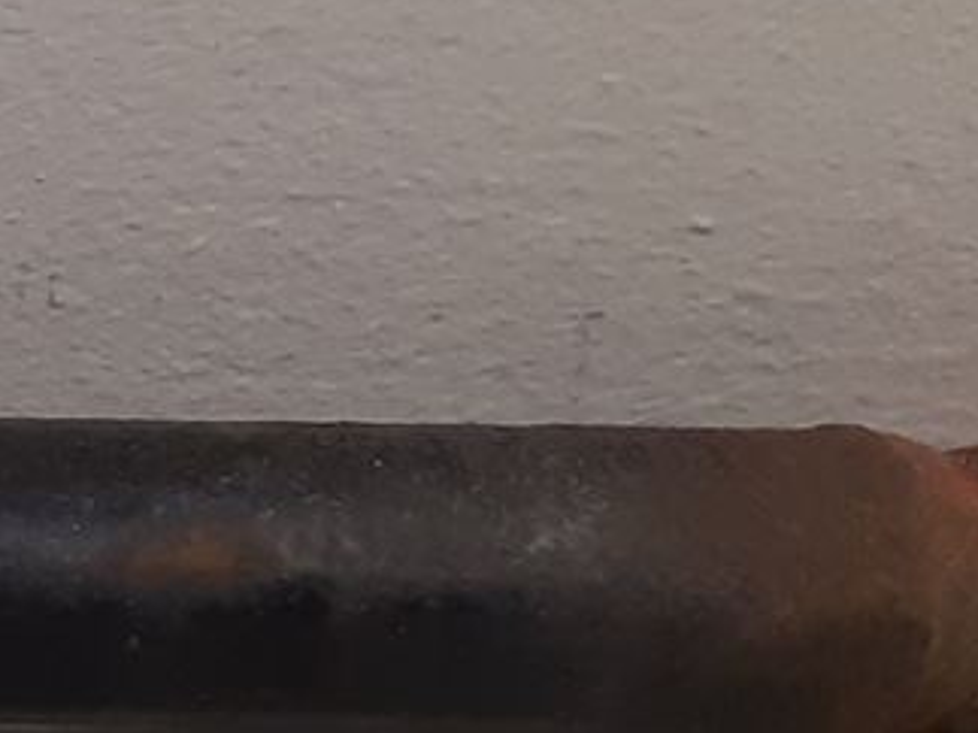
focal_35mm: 165
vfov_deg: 9.0
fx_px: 4660
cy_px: 591
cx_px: -1626
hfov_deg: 10.0
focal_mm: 3.93
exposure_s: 1/50
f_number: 1.7
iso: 125
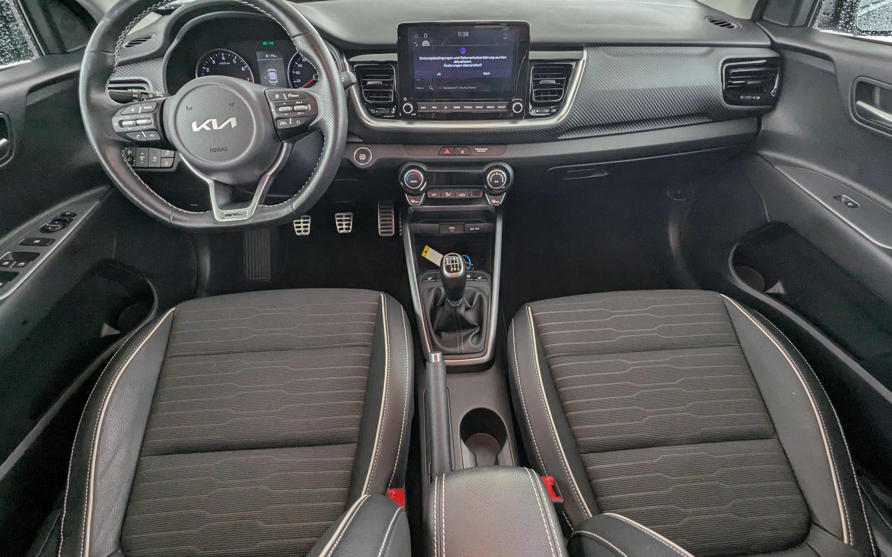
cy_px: 256
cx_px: 446
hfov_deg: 94.4
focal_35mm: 17
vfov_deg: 67.9
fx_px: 413
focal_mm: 2.35
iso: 111
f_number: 2.2
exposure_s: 1/50
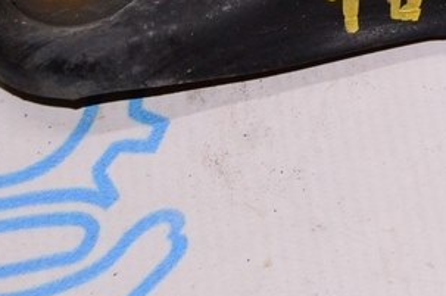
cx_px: 618
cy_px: -135
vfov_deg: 9.4
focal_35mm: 142
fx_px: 1756
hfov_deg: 13.8
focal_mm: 28
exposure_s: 1/200
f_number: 8
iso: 1600
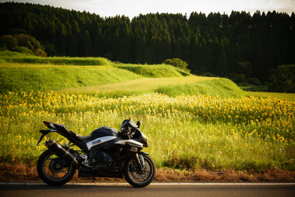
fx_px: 418
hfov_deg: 38.9
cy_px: 98
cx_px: 148
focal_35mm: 51
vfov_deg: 26.5
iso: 100
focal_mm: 34
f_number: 5
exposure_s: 1/250
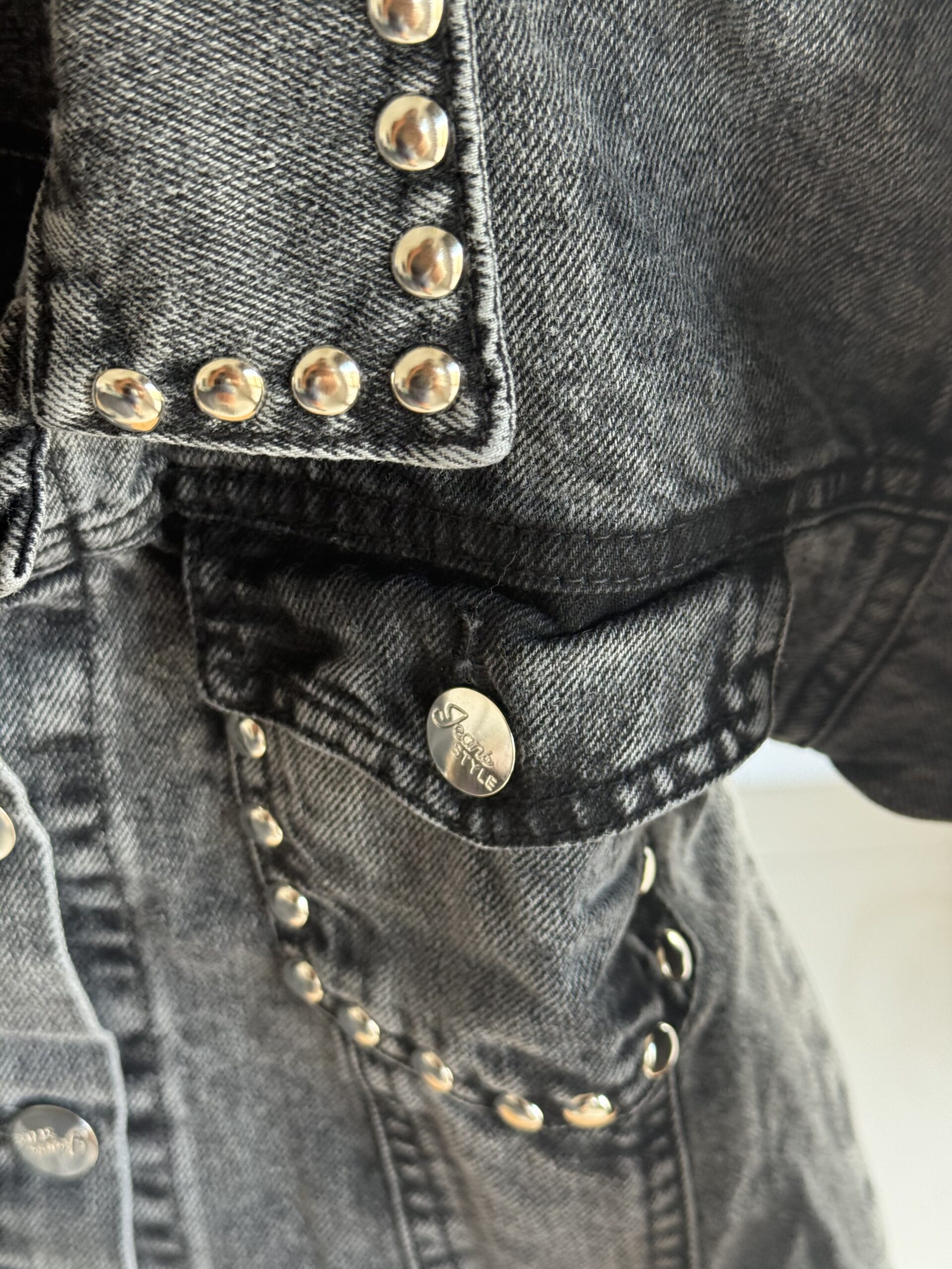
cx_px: 476
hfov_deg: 30.3
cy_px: 634
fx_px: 1760
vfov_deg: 39.7
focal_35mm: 48
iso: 200
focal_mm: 6.76
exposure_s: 1/64
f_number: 1.78
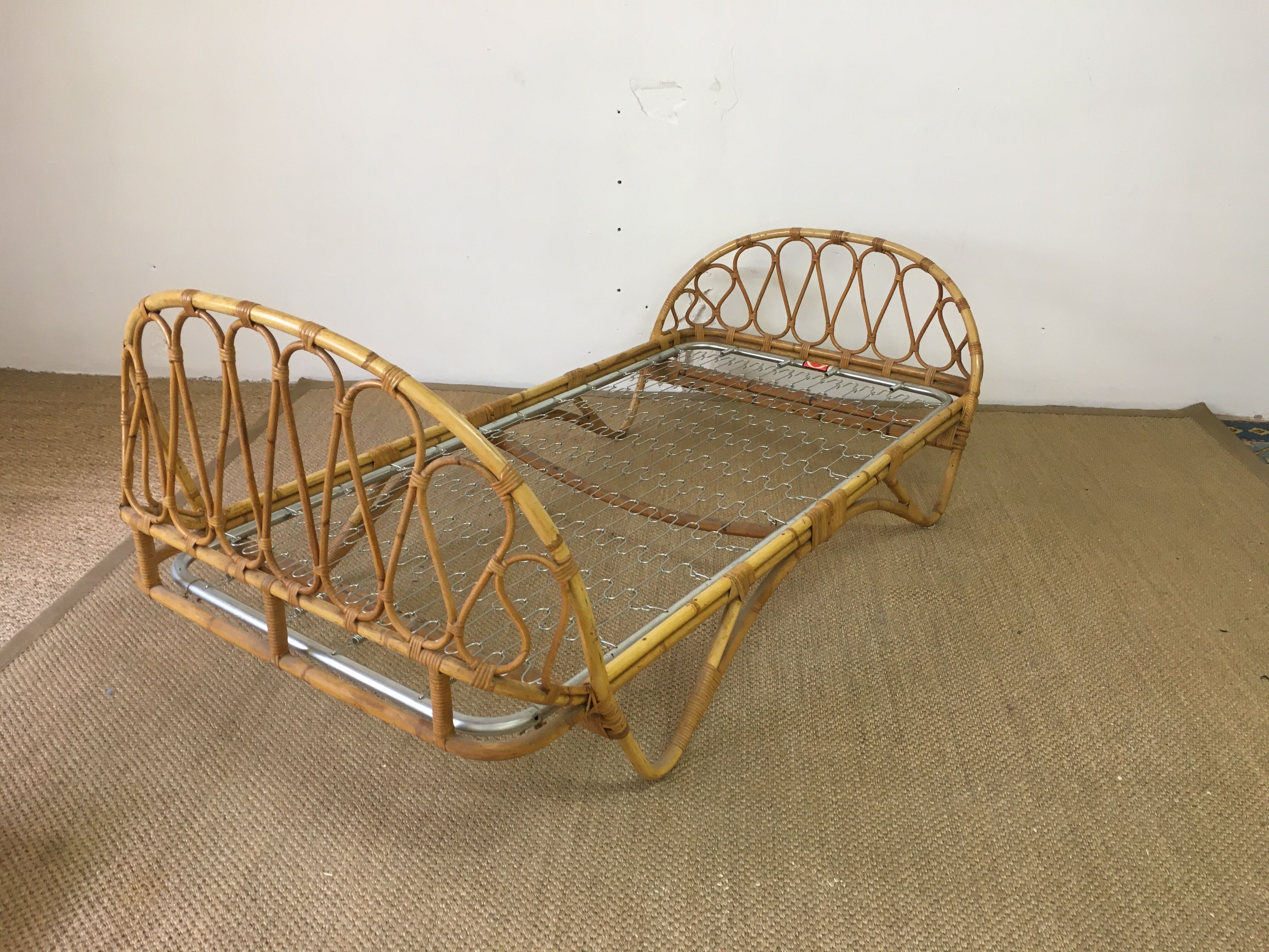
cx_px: 634
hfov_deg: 61.7
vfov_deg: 48.2
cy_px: 476
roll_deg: -1.5
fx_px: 1063
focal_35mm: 29
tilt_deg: -24.5
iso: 80
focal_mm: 4.15
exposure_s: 1/33
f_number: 2.2
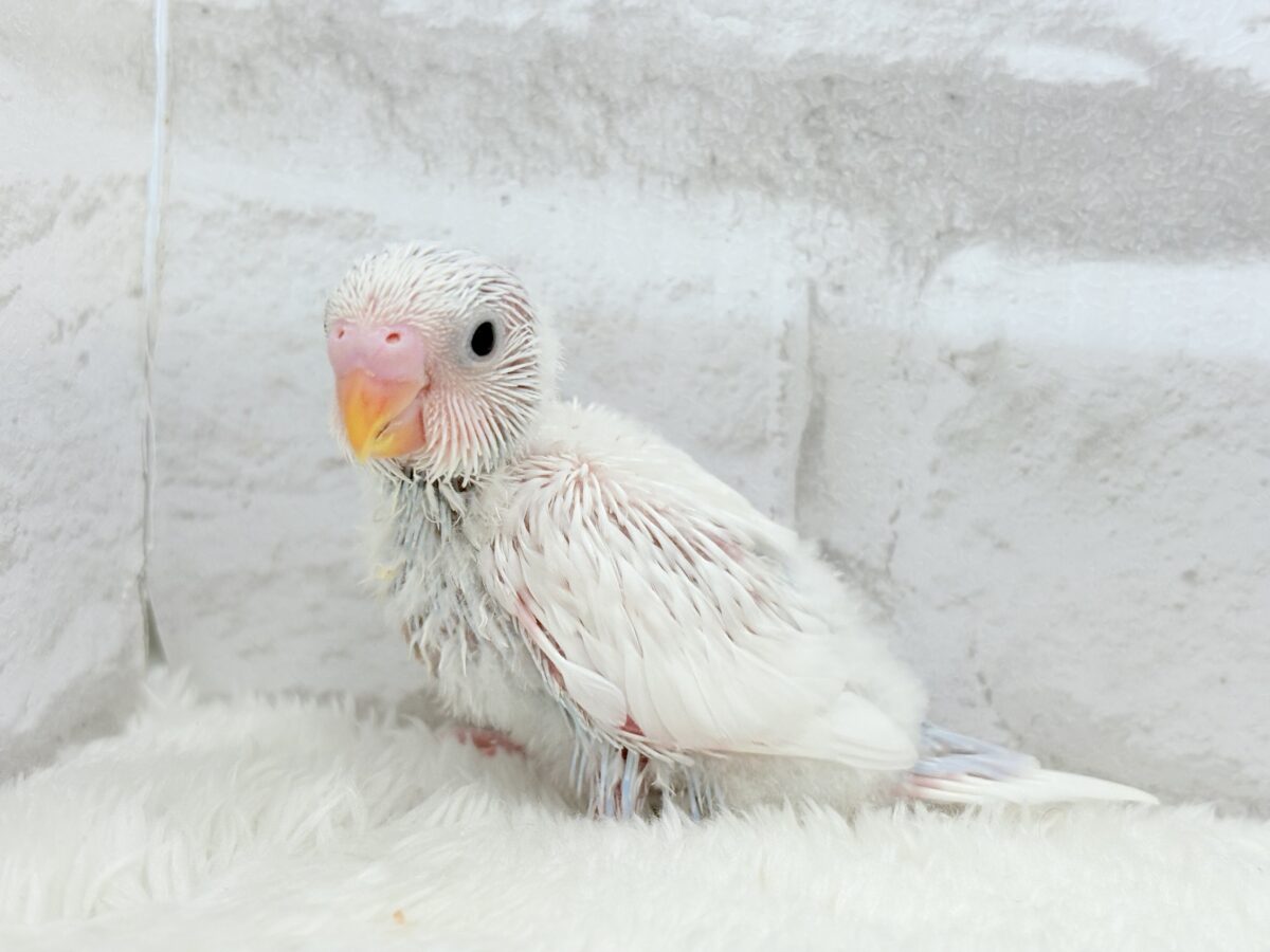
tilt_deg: -7.5
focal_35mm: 52
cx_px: 635
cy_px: 476
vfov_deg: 28.0
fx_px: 1908
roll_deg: -3.5
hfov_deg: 36.8
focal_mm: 5.96
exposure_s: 1/100
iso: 50
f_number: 1.6
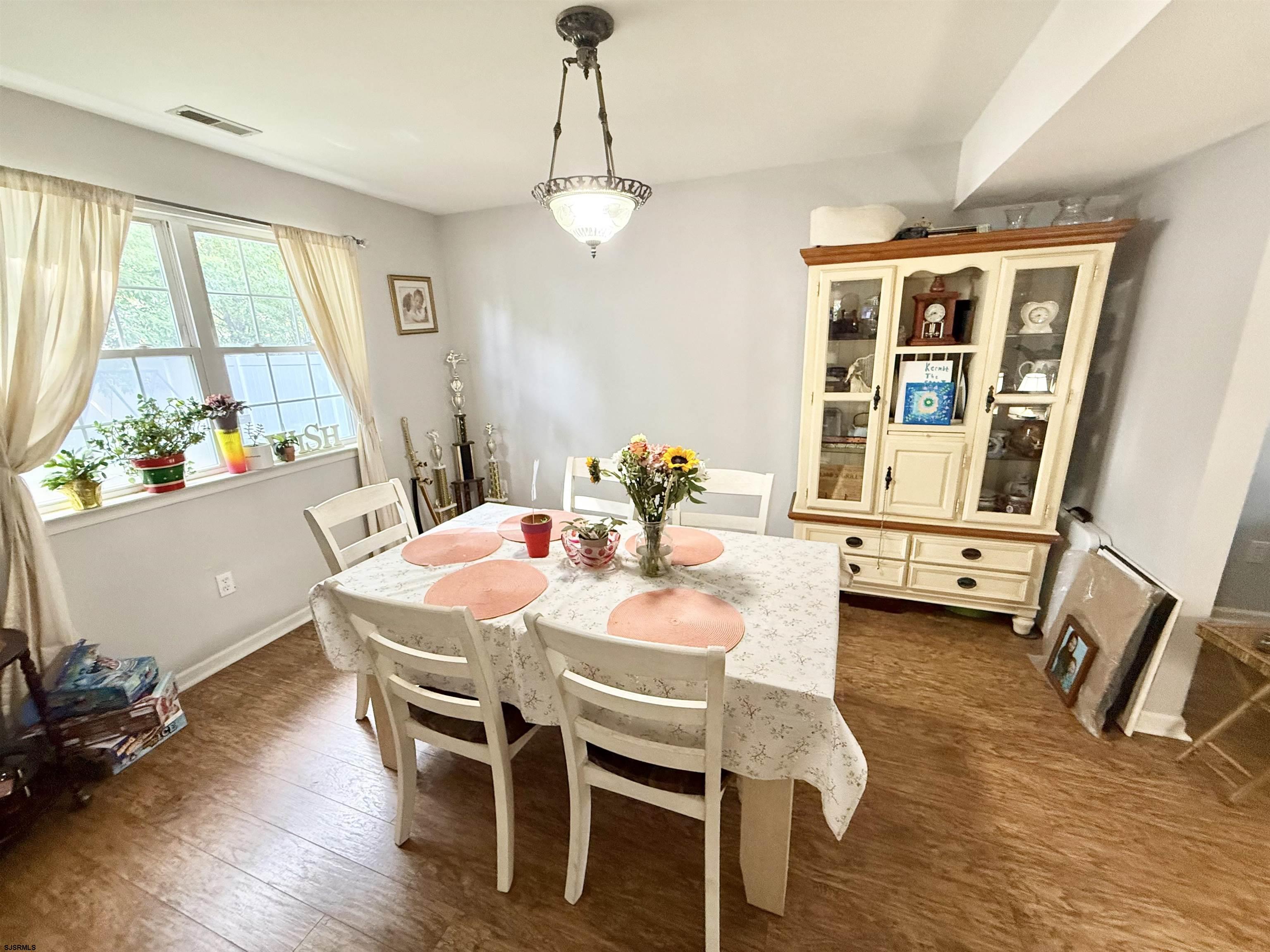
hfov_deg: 102.1
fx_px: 514
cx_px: 635
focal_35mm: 14
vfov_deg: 85.7
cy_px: 476
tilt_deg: -14.9
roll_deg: +1.4
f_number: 2.2
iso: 400
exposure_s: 1/60
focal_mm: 2.22
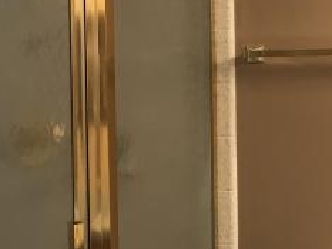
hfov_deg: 23.8
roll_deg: +1.4
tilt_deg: +0.9
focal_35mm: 77
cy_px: 54
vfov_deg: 19.0
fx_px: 739
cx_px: 363
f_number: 1.8
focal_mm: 3.99
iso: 40
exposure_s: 1/20
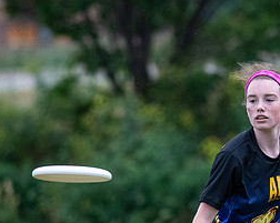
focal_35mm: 1175
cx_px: 224
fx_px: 9726
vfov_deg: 1.3
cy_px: 230
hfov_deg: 1.6
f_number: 4
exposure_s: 1/2500
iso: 1600
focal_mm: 300
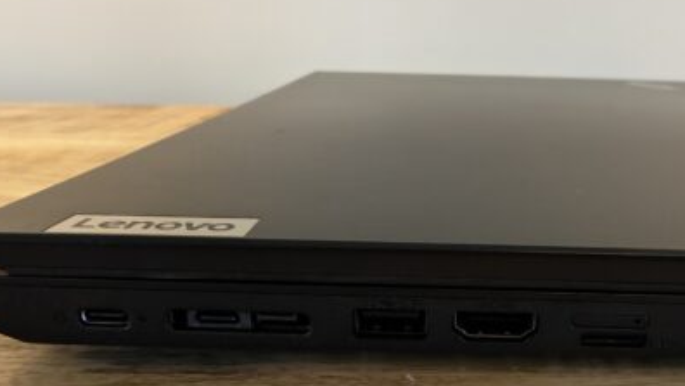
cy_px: 308
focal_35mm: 38
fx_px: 690
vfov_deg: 30.5
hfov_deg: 52.0
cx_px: 445
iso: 200
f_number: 2
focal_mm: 1.82
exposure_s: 1/50
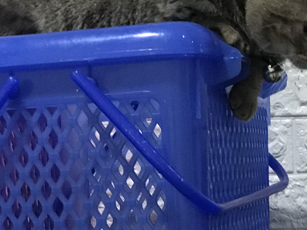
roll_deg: +1.5
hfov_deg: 15.1
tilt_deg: +4.5
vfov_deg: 11.5
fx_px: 1135
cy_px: 53
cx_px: 309
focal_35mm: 128
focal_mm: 6.6
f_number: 2.8
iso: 320
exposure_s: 1/50
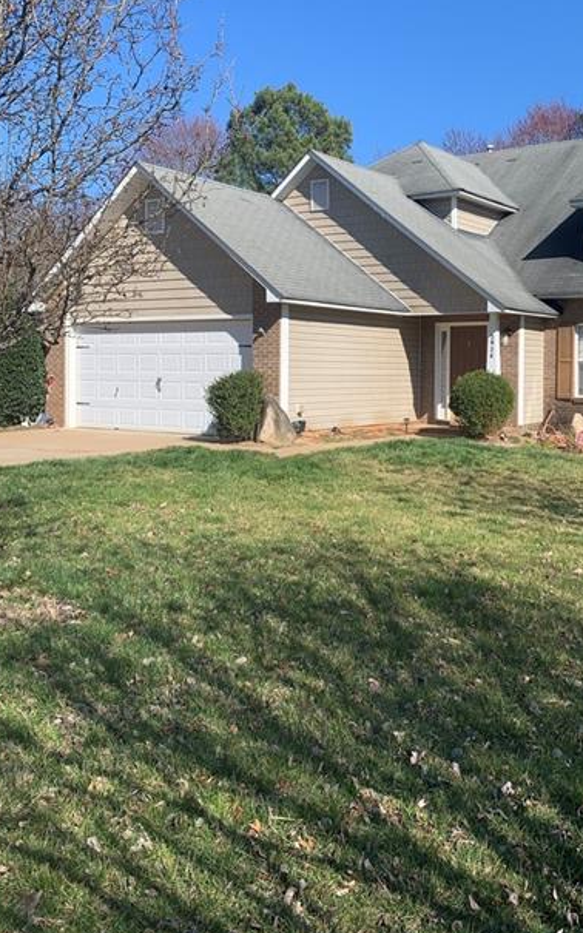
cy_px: 387
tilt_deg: +0.6
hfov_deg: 35.8
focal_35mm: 35
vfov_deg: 55.0
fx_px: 890
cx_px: 403
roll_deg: -0.4
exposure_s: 1/1610
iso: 25
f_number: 1.8
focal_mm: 4.25
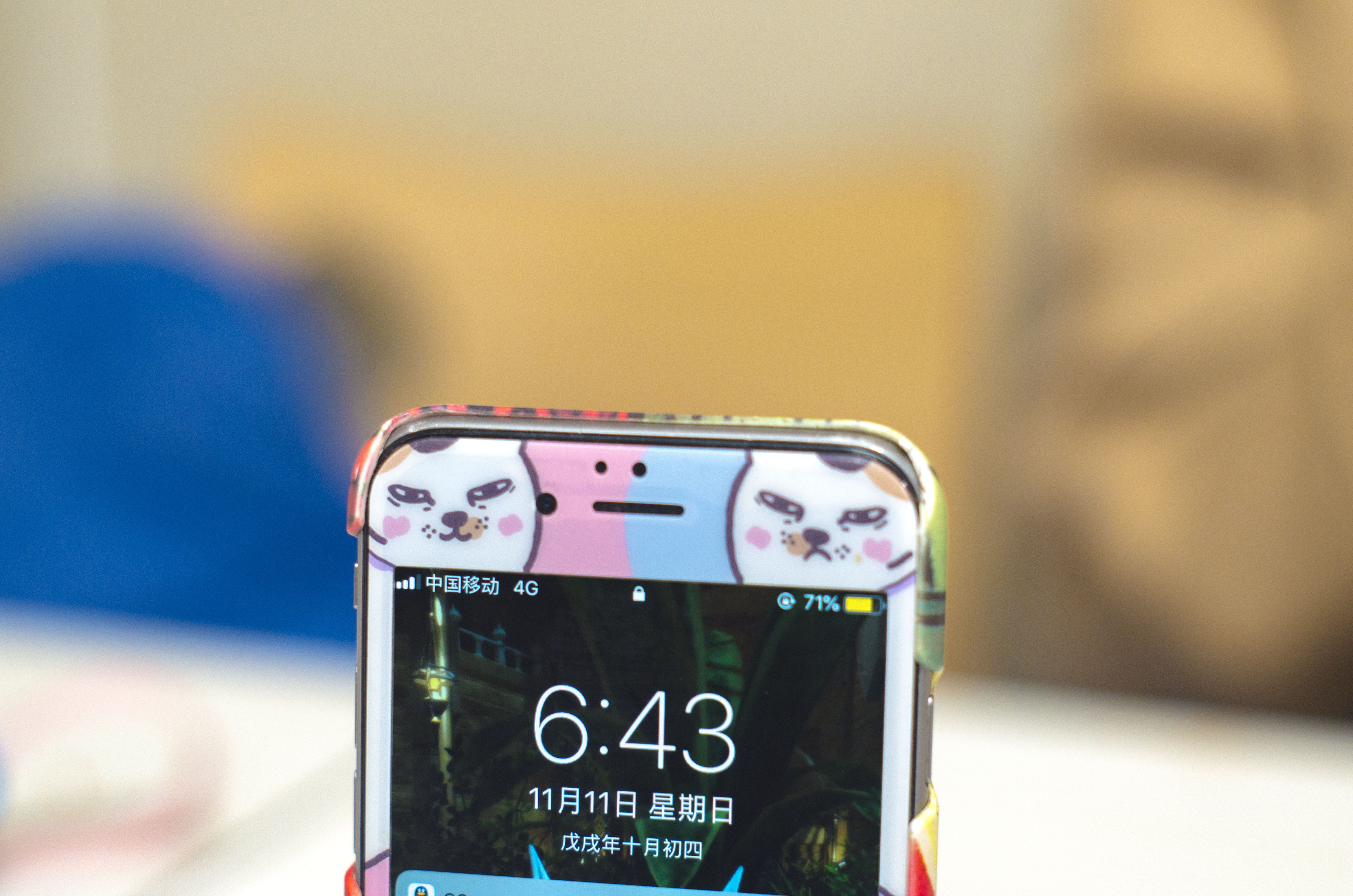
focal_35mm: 75
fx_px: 2813
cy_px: 448
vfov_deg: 18.1
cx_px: 676
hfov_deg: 27.0
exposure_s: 1/125
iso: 1000
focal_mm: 50
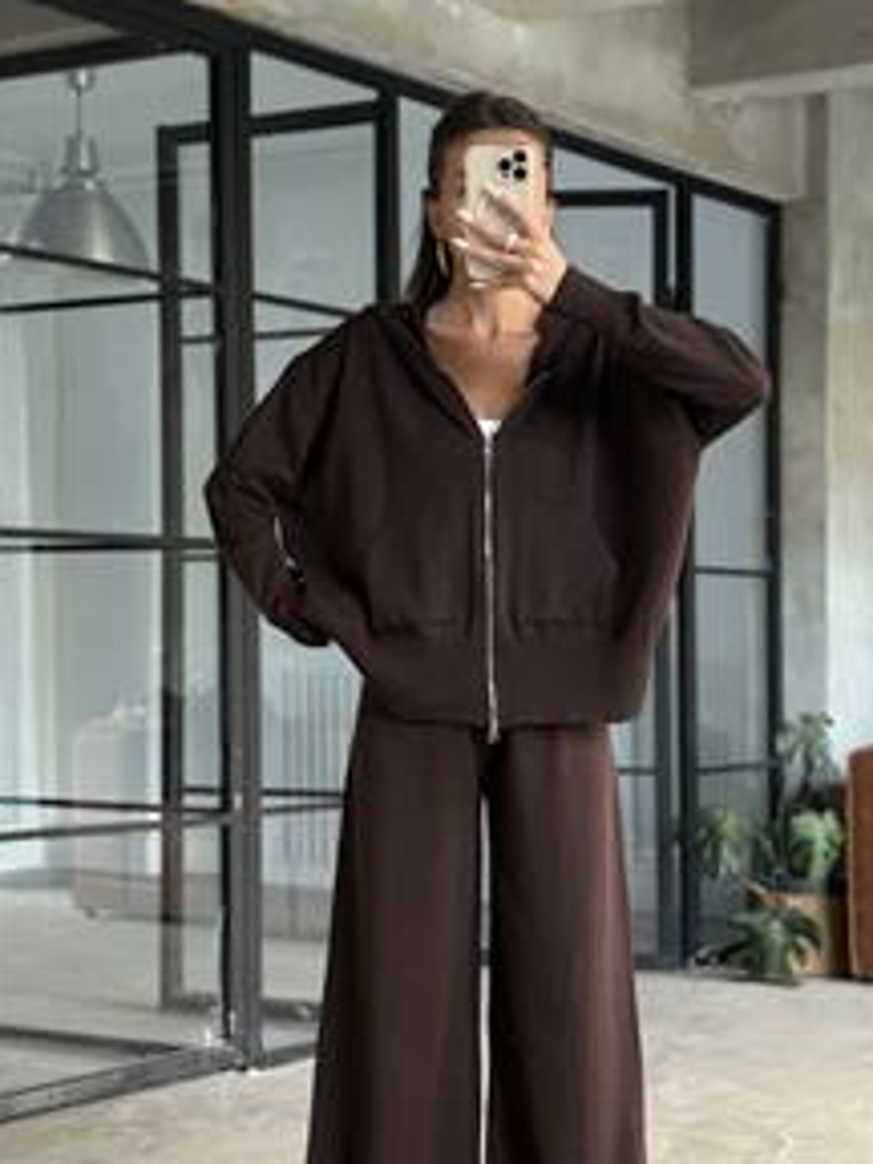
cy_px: 602
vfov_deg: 27.4
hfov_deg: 20.7
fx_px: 2387
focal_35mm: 71
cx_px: 501
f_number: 1.78
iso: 250
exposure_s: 1/44
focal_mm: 6.76
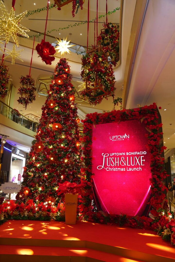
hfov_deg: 53.1
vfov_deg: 73.7
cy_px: 131
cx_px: 88
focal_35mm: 24
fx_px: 175
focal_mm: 24
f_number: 4
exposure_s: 1/100
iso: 1000
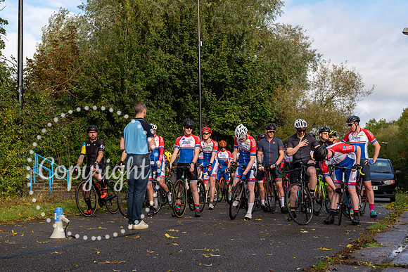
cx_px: 204
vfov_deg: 24.2
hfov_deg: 35.6
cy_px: 136
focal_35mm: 56
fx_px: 635
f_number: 5.6
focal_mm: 56
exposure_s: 1/500
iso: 200
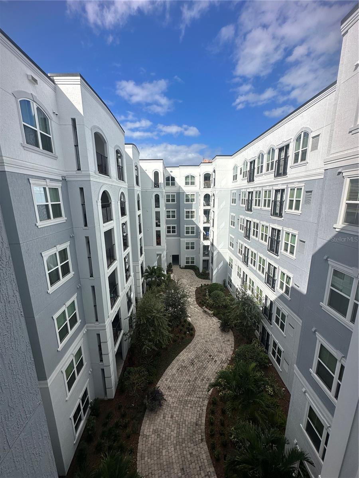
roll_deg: +0.6
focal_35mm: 14
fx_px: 194
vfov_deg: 102.1
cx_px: 180
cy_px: 239
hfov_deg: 85.7
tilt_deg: -12.8
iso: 50
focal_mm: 2.22
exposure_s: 1/2959
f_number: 2.2
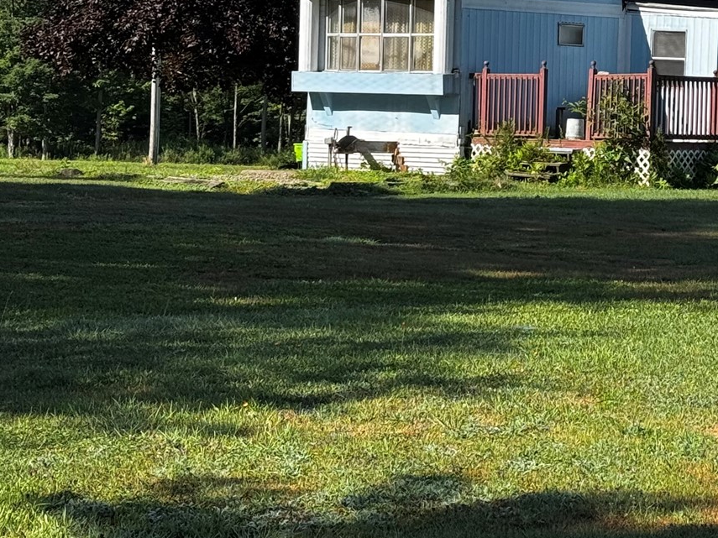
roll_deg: -1.2
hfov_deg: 16.8
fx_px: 2385
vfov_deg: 12.8
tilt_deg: -1.6
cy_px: 141
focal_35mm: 115
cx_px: 670
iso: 64
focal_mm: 6.76
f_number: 1.78
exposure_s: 1/2331
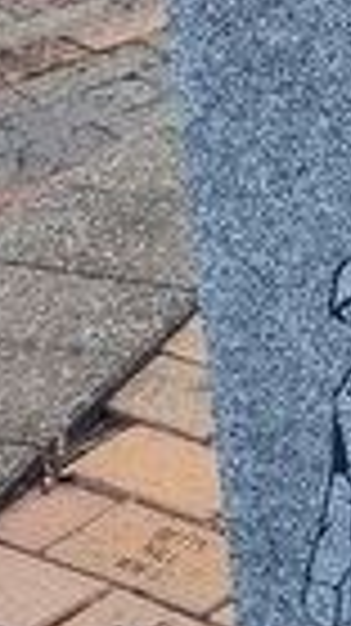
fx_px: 2387
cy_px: -27
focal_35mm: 144
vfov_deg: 14.6
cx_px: 918
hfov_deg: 7.7
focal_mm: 5.56
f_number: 1.8
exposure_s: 1/200
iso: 137
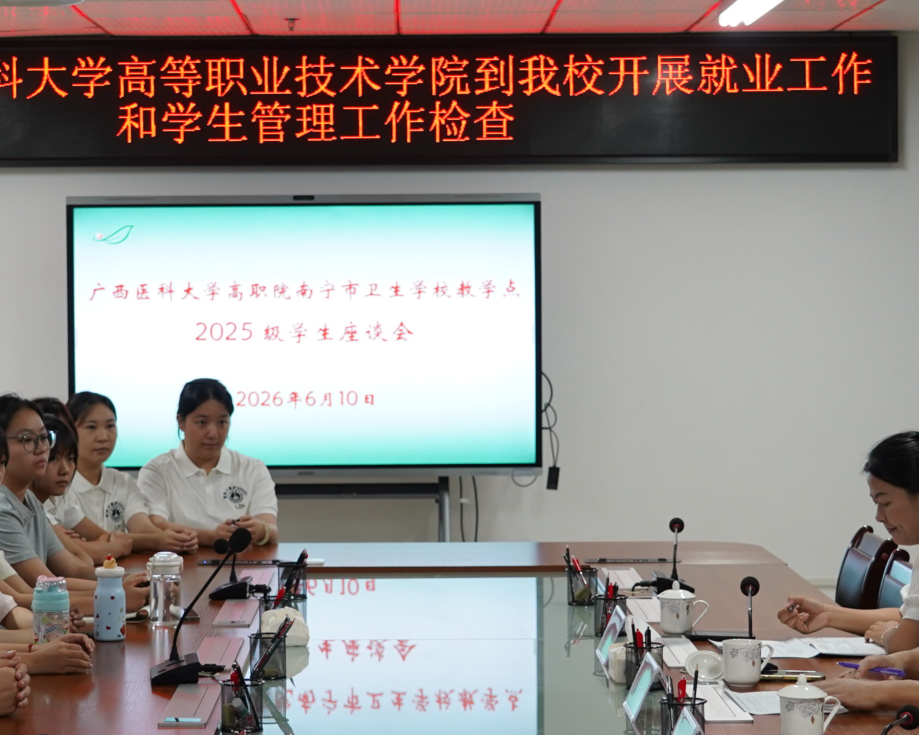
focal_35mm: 100
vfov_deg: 15.4
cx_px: 402
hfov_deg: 19.2
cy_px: 369
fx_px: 2720
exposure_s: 1/100
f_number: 4
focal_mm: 41
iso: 1000
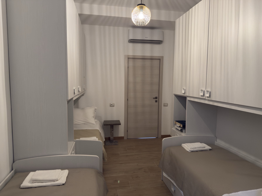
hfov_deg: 71.6
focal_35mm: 24
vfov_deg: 56.8
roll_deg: -0.5
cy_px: 98
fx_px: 182
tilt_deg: -5.2
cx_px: 131
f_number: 1.78
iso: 320
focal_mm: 6.76
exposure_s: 1/33
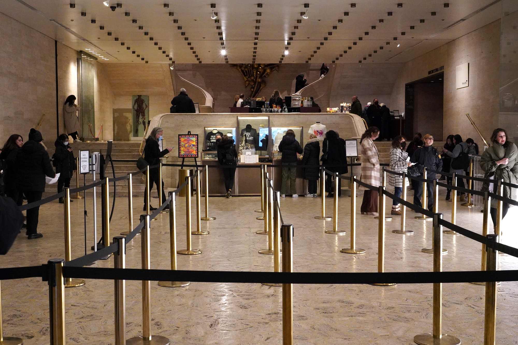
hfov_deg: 48.5
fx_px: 576
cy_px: 172
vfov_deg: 33.4
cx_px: 259
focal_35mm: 40
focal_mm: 40
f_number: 10
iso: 10000
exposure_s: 1/80
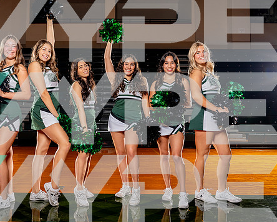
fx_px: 295
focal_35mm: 36
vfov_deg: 41.1
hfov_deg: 49.8
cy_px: 106
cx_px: 104
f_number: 5.6
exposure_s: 1/250
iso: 160
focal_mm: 24
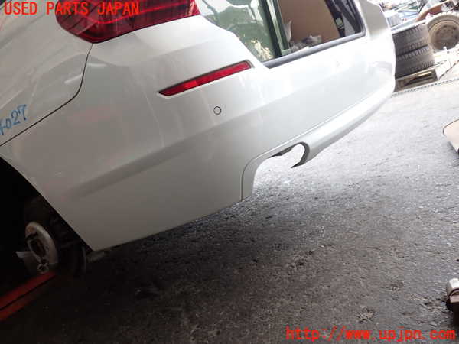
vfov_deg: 46.8
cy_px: 172
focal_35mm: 30
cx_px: 230
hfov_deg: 60.0
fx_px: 398
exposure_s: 1/80
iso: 100
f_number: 2.3
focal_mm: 5.4
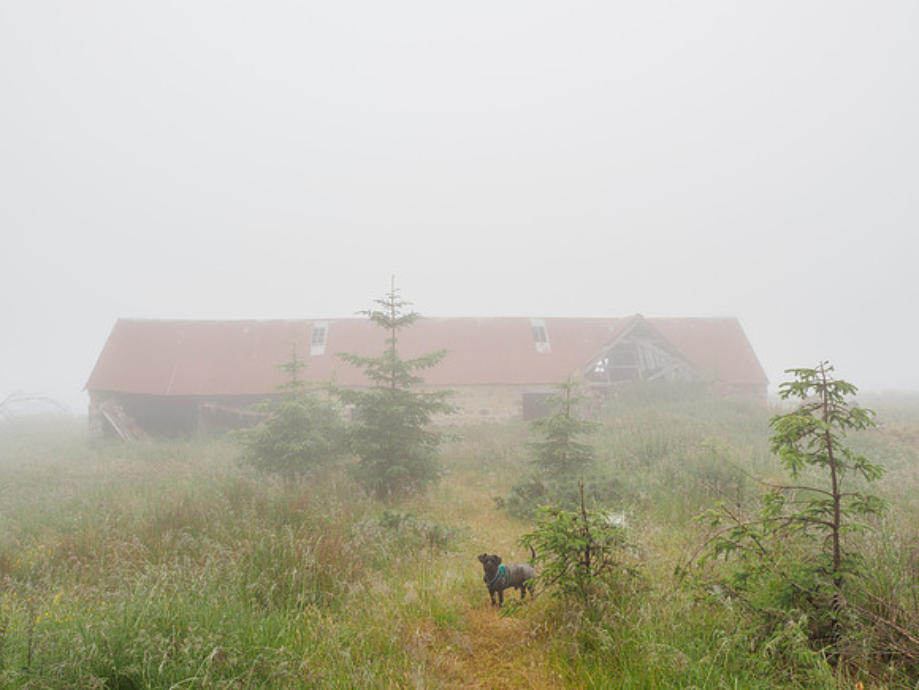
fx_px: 743
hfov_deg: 63.4
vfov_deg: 49.7
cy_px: 345
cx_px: 460
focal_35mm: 28
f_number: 5.6
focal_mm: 14
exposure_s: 1/320
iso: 200
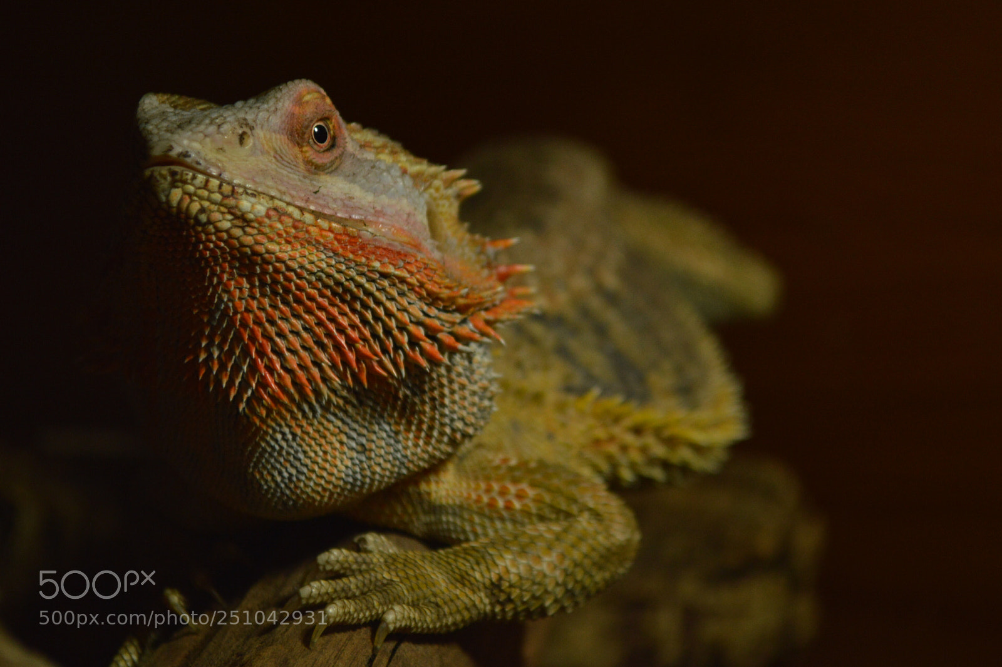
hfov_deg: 24.6
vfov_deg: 16.5
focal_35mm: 82
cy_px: 334
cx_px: 501
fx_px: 2296
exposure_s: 1/125
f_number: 5.6
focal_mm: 55
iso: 400
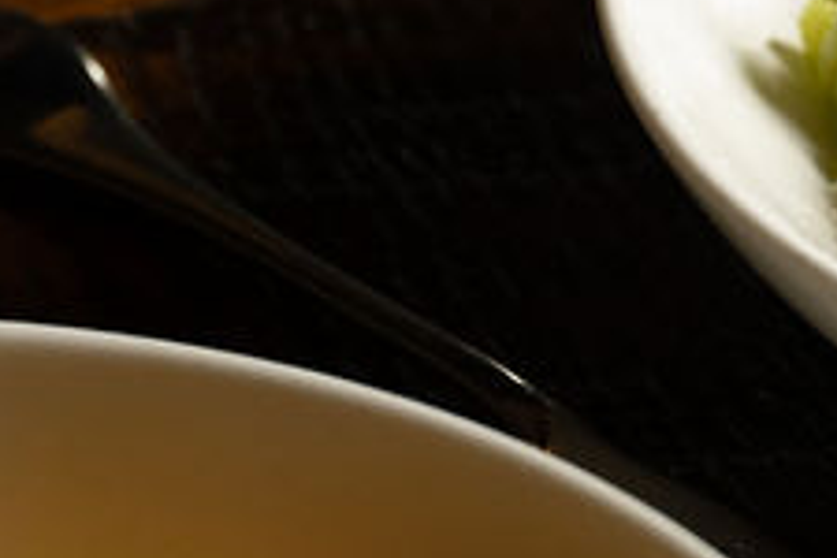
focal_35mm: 268
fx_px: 6231
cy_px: -188
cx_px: 1205
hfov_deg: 7.6
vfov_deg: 5.1
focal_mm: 59
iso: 400
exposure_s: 1/100
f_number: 6.3
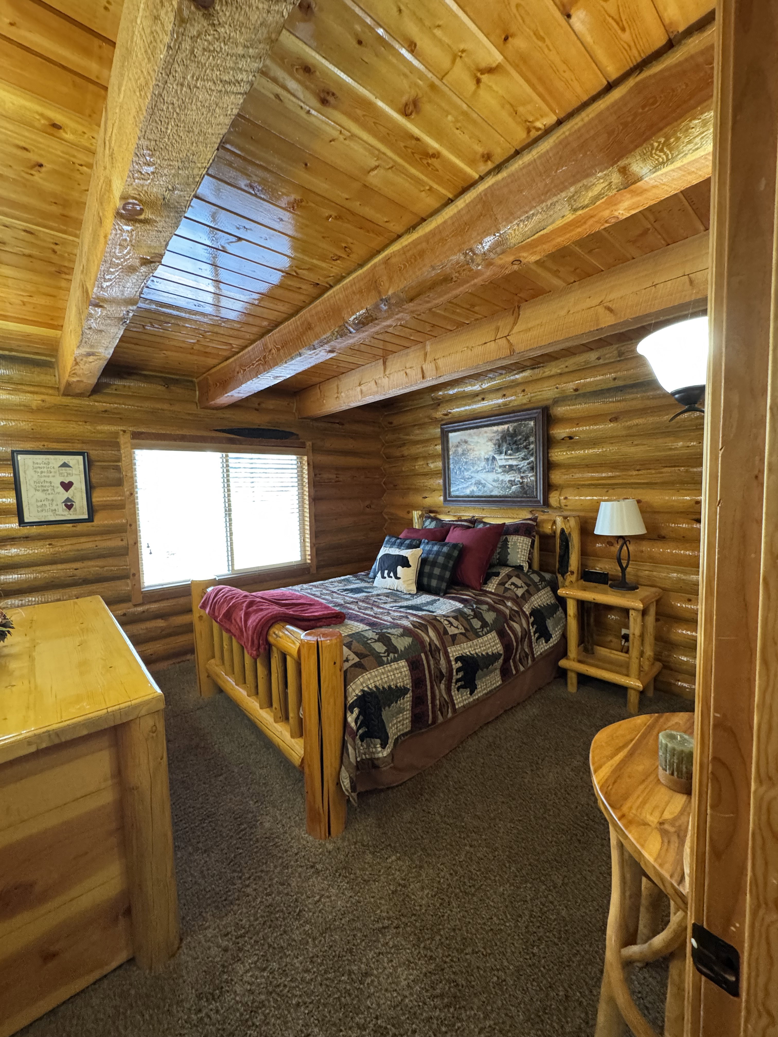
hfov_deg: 85.7
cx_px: 389
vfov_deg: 102.1
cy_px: 518
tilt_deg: -2.7
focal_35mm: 14
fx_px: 420
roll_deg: +1.8
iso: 500
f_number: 2.2
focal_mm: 2.22
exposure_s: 1/60
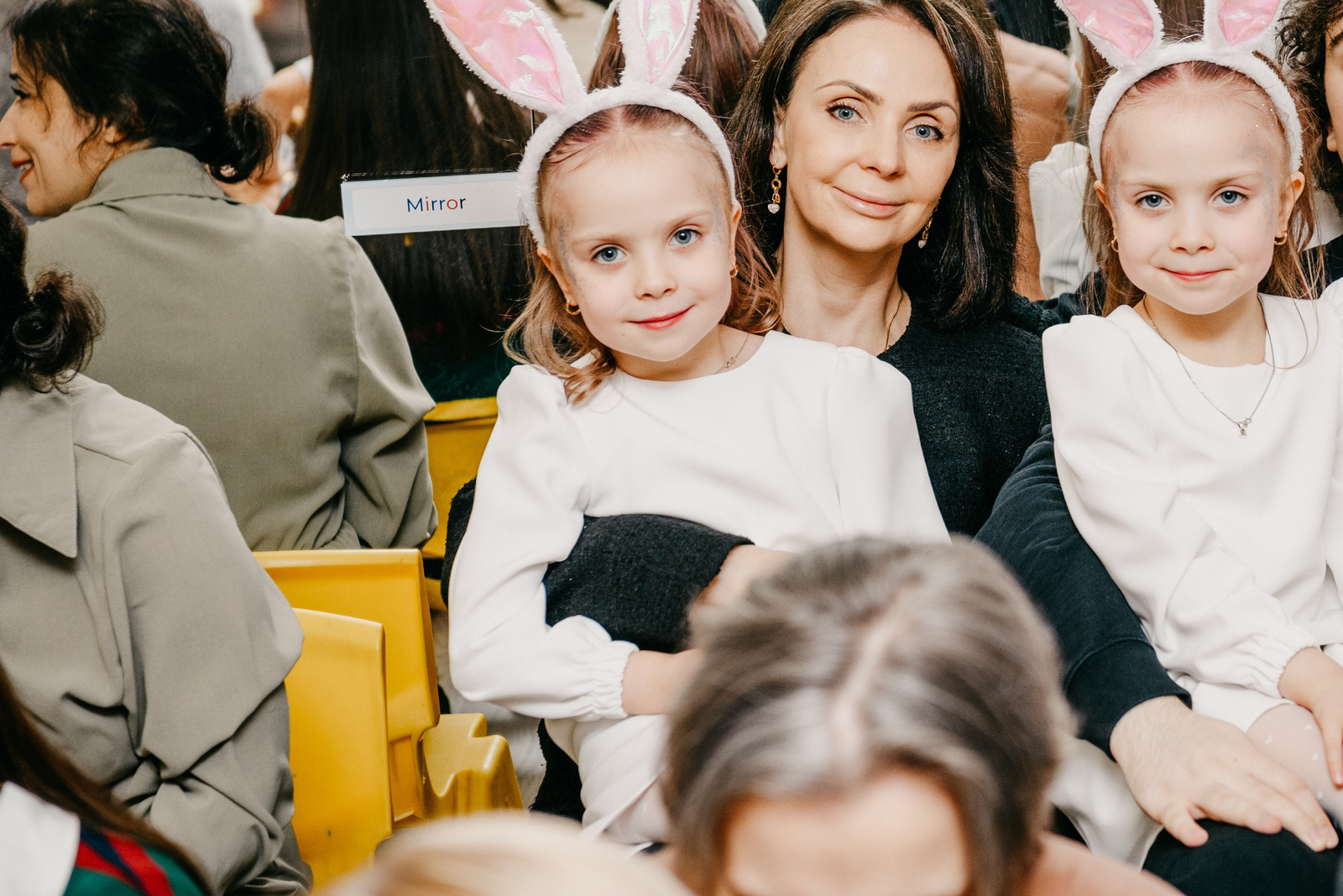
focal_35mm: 112
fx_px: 4178
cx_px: 1041
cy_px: 181
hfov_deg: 18.1
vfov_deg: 12.2
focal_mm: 70
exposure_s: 1/160
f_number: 4
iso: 250
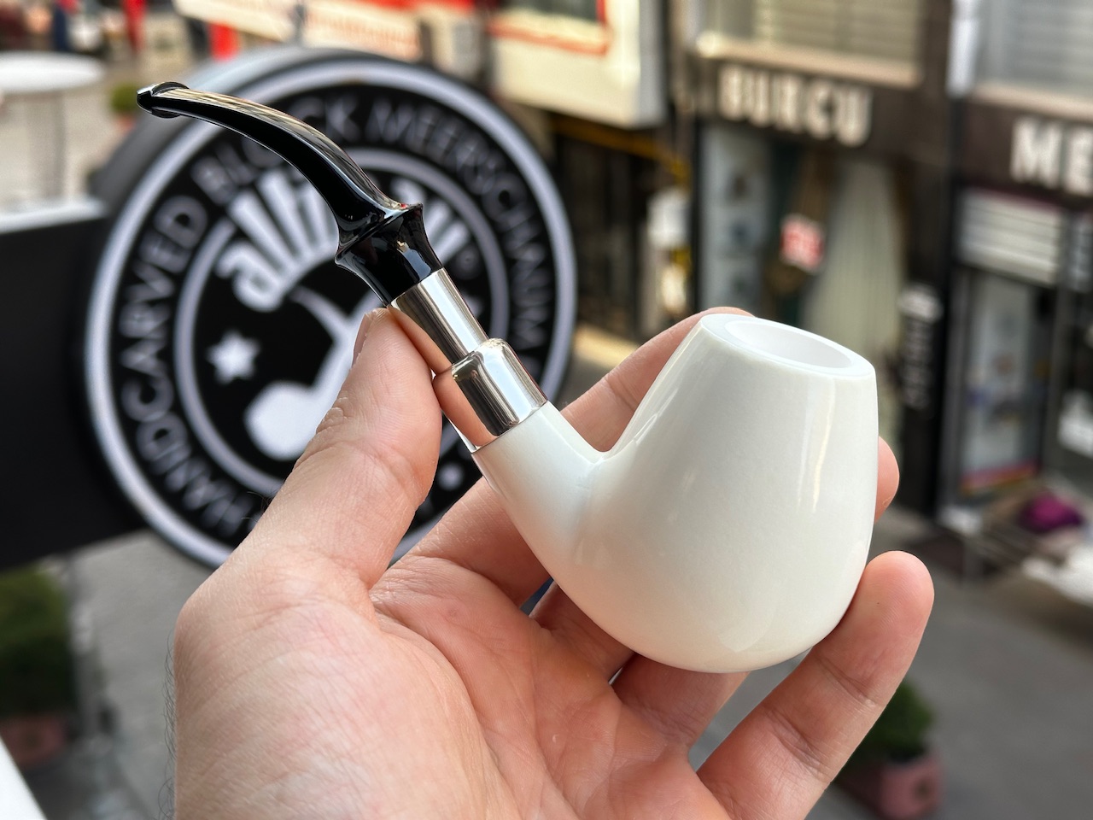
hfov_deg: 39.7
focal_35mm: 48
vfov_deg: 30.3
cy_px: 410
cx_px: 546
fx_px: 1516
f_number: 1.78
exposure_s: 1/364
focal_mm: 6.86
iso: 64
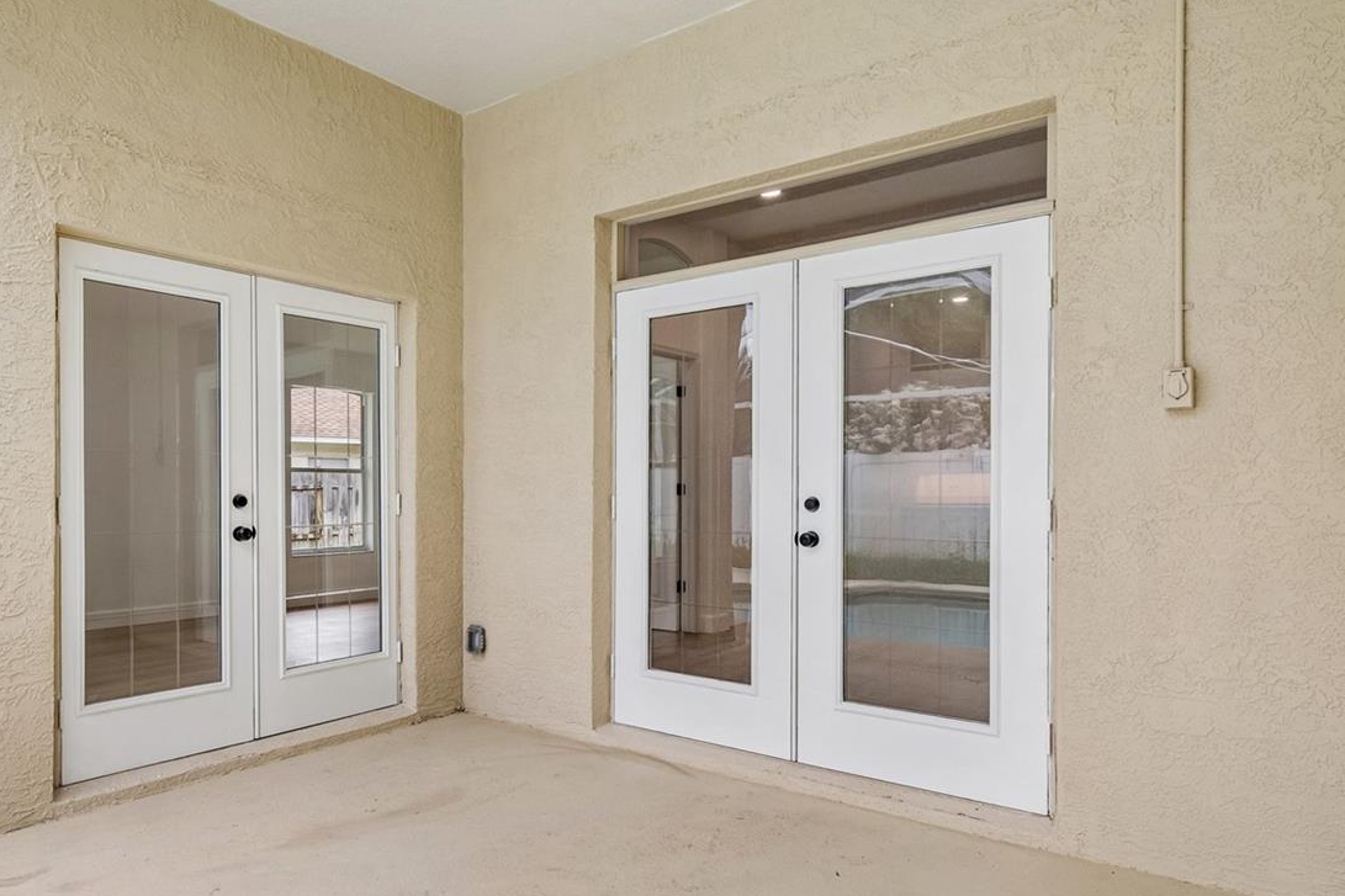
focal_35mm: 22
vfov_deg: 57.0
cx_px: 586
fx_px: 822
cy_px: 504
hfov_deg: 78.2
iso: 100
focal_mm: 10
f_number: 7.1
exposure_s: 1/50
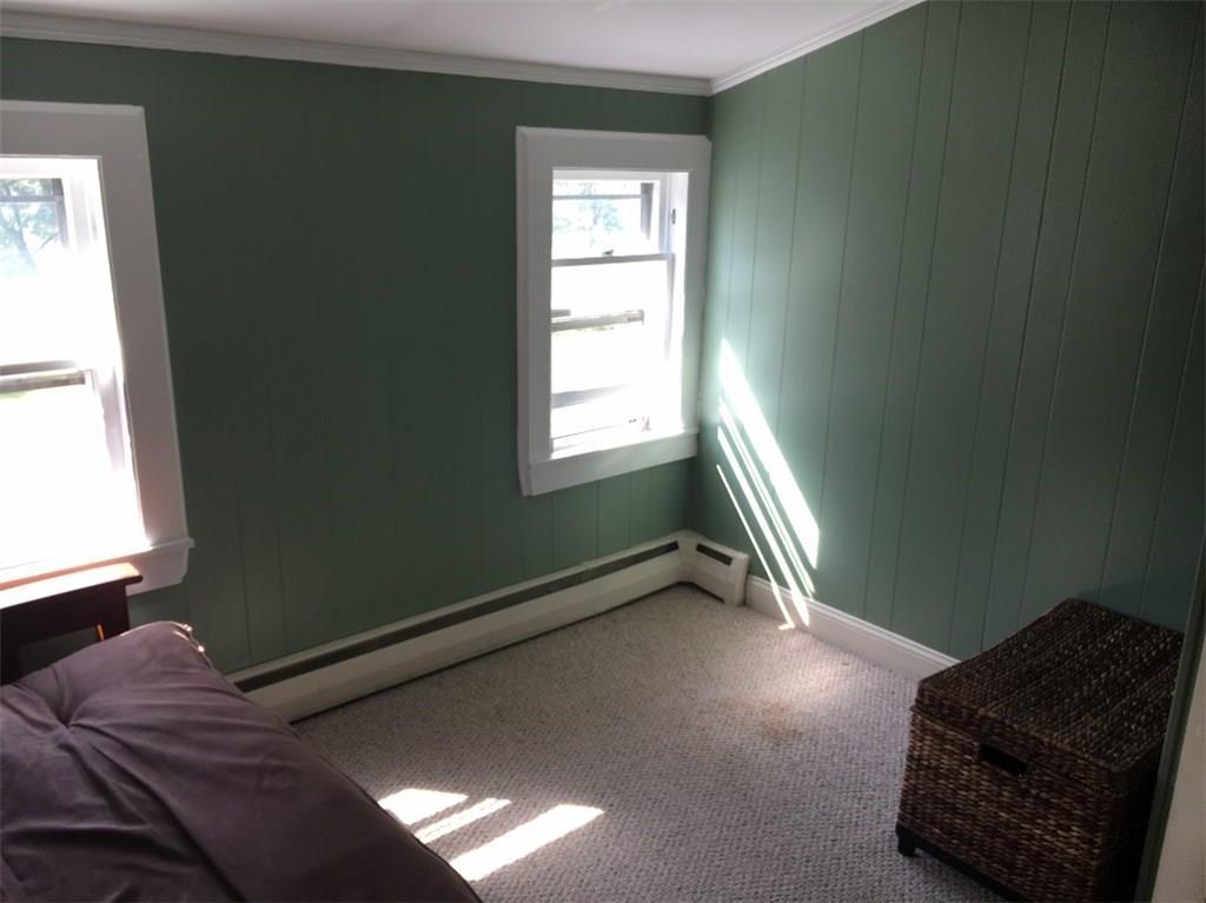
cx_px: 603
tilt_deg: -17.6
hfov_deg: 61.7
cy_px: 452
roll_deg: -1.3
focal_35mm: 29
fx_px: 1010
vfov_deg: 48.2
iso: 25
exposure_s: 1/40
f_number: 2.2
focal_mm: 4.15
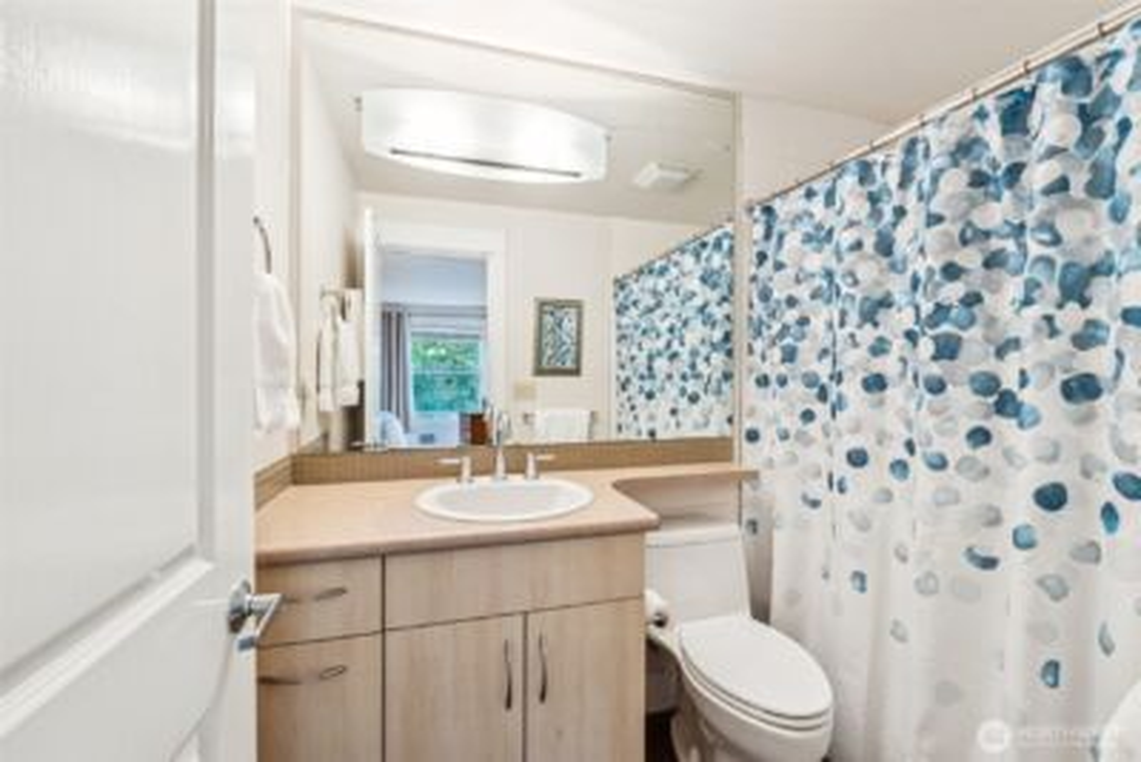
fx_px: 476
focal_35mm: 15
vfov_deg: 77.4
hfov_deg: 100.4
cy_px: 381
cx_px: 570
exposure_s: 1/4
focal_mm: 10
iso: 250
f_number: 9
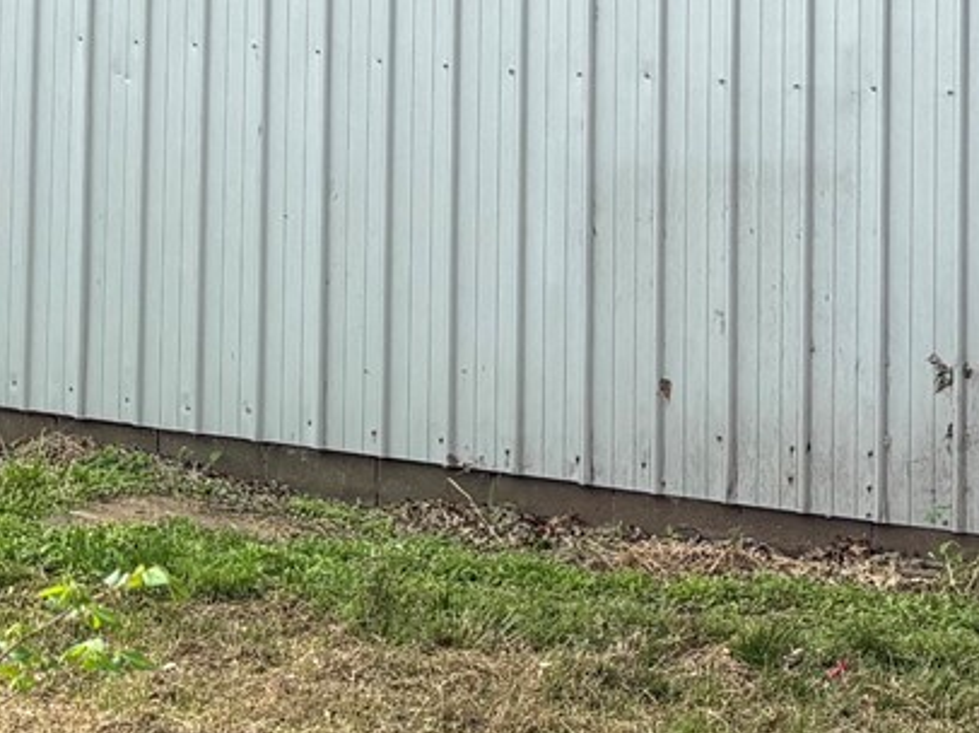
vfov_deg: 11.6
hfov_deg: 15.5
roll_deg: -1.8
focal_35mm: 123
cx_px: -157
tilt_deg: +4.4
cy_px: -294
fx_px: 3477
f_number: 1.6
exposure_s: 1/1399
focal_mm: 5.96
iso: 50
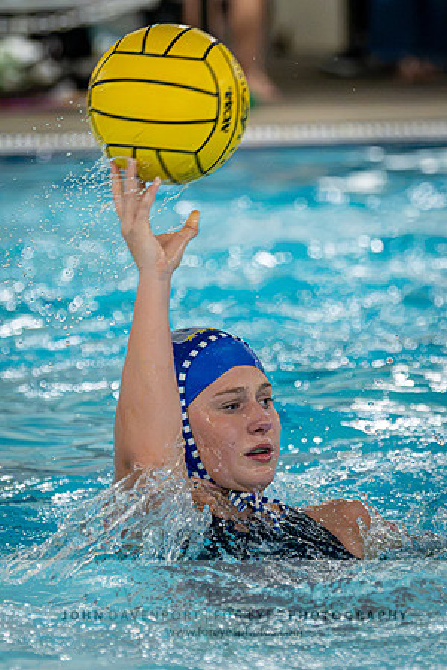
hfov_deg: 4.0
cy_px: 318
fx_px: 6393
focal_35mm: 343
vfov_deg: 6.0
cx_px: 268
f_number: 4
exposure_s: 1/1000
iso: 14400
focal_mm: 170
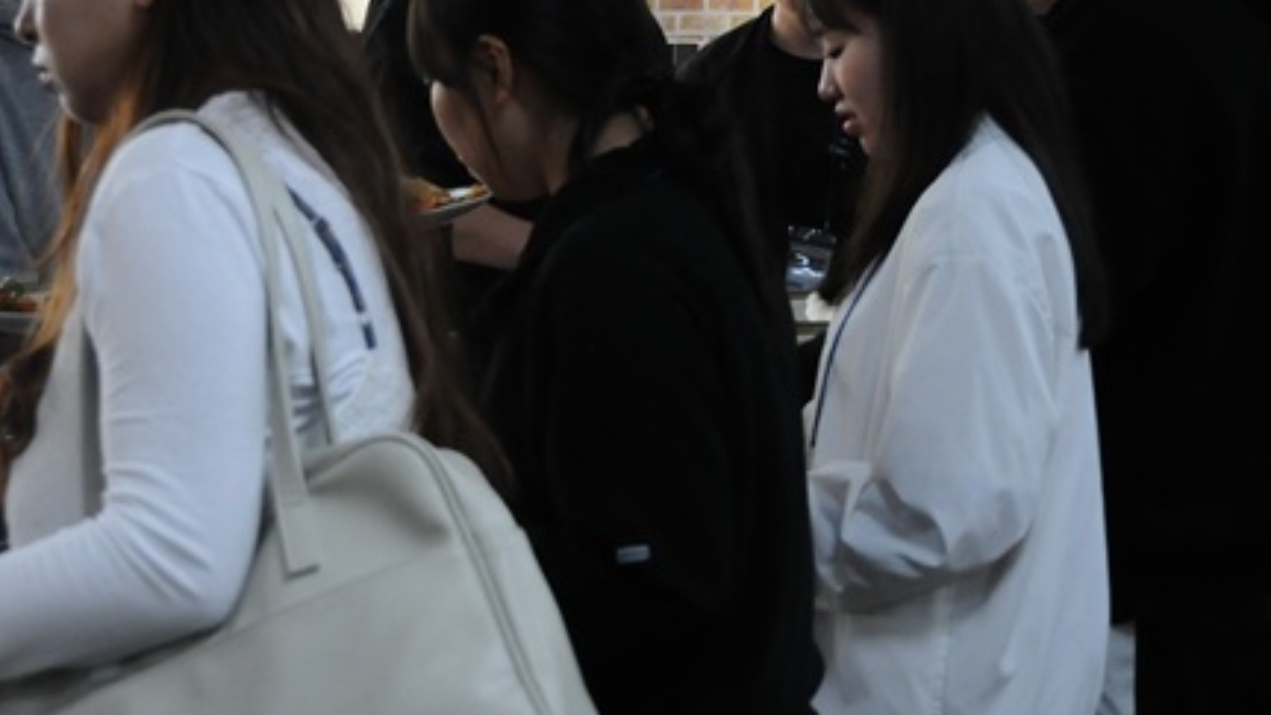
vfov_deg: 12.4
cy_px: 256
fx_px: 3279
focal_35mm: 97
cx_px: 430
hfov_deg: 21.9
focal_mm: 25
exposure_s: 1/160
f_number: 4
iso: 800
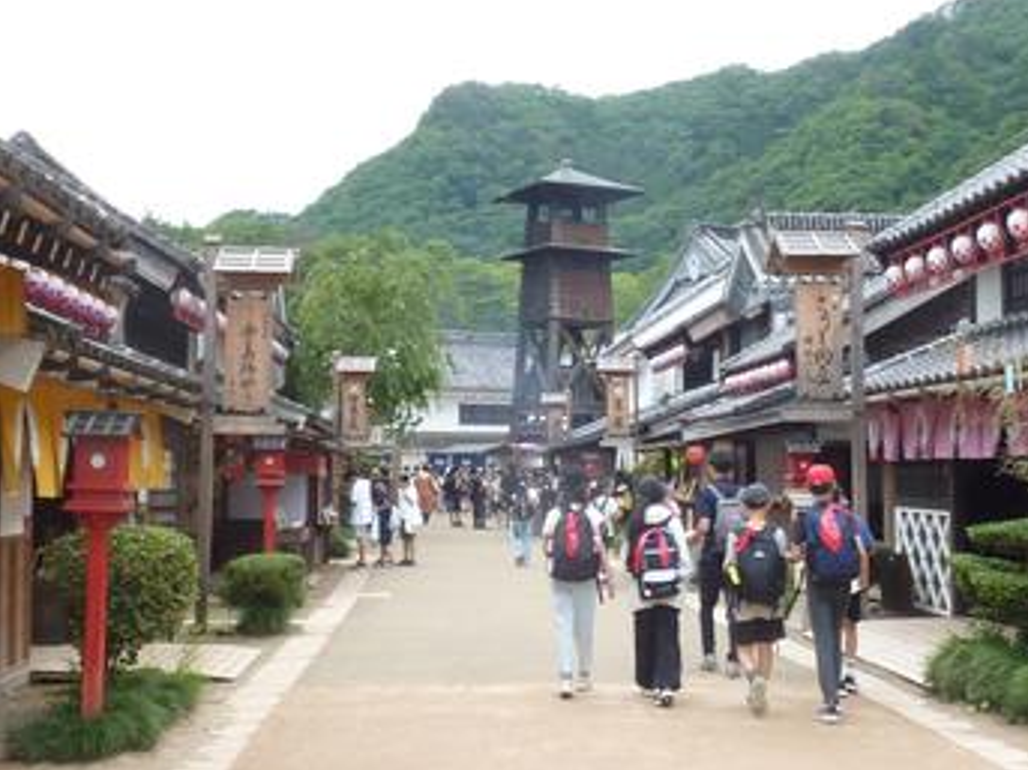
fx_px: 1455
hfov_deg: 38.9
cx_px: 521
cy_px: 379
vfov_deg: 29.7
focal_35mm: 49
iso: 80
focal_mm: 4.4
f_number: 4
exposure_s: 1/125
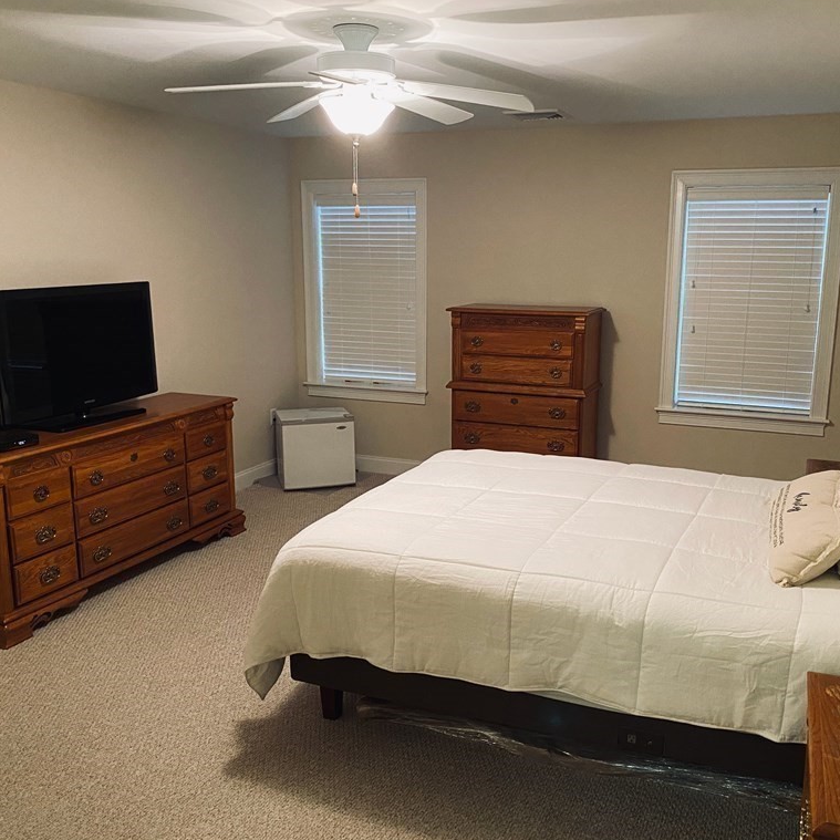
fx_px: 851
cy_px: 424
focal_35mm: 31
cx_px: 458
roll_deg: -0.3
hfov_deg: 52.5
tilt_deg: -10.9
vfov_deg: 52.5
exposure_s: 1/60
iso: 500
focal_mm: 4.25
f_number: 1.8
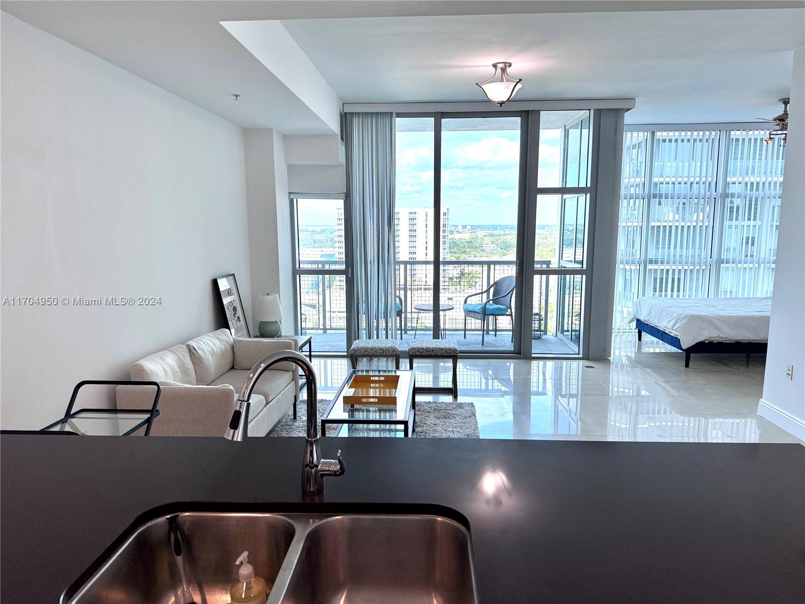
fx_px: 558
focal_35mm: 24
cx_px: 402
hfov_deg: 71.6
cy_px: 302
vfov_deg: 56.8
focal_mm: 6.76
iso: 80
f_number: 1.78
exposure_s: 1/399
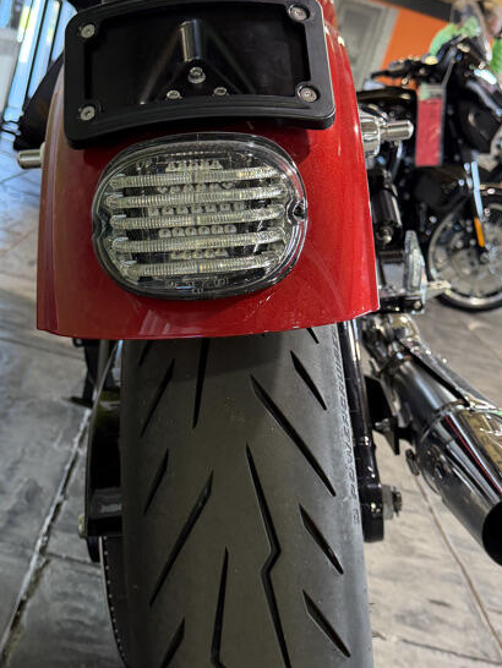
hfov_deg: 32.2
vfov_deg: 42.0
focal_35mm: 45
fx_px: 869
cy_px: 358
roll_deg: -16.1
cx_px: 245
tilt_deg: -13.5
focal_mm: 6.76
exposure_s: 1/60
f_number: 1.78
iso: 200
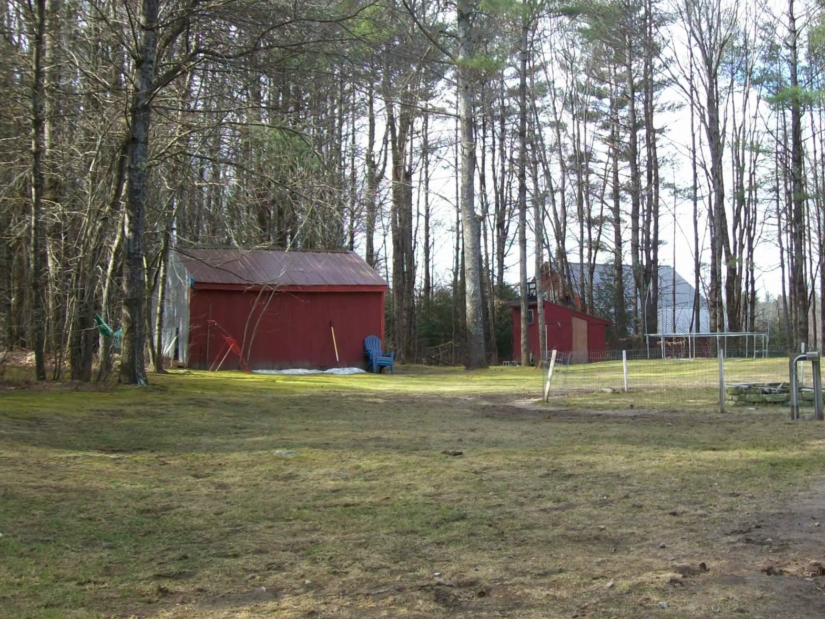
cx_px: 515
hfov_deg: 40.2
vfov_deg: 30.9
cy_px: 272
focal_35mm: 47
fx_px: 1120
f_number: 2.7
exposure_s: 1/210
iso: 80
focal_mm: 6
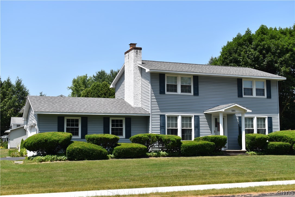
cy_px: 98
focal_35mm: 48
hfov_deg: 41.1
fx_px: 393
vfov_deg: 28.1
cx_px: 148
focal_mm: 32
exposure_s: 1/250
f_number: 8
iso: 100
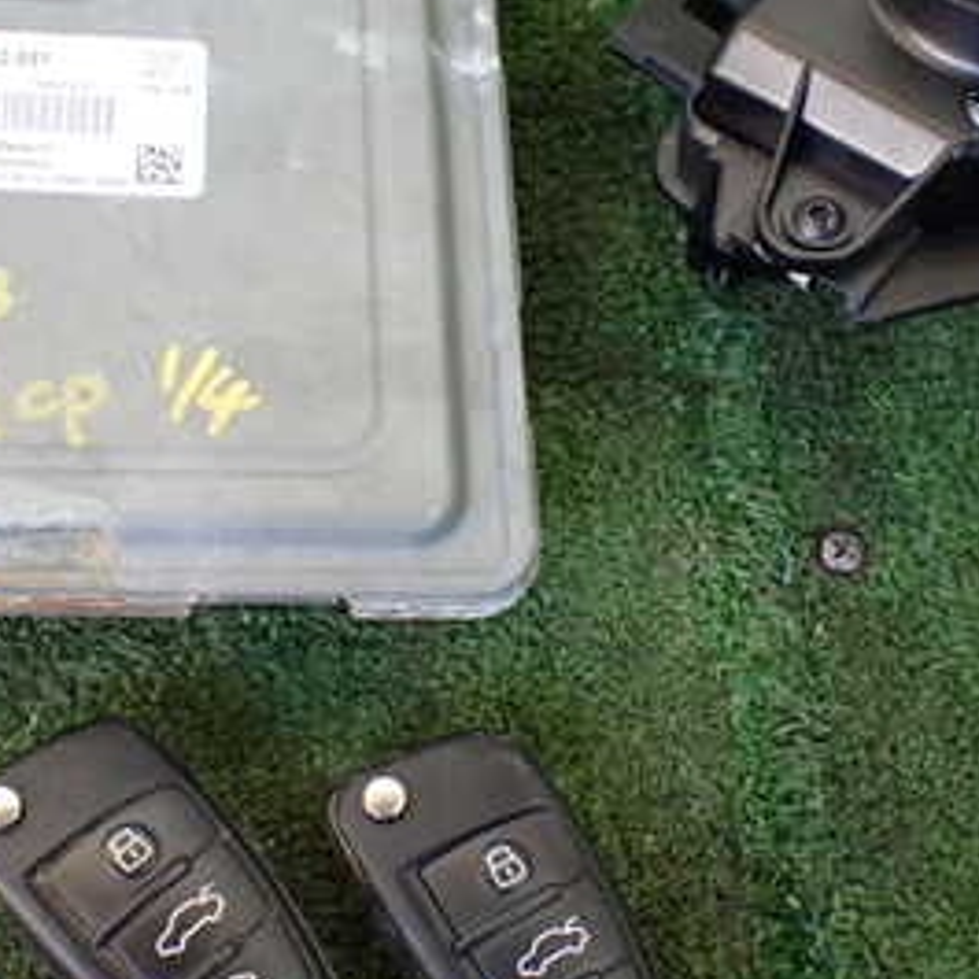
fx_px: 1920
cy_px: 414
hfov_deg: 28.6
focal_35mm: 60
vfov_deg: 28.6
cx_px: 406
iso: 800
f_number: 2.3
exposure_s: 1/100
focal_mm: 5.4
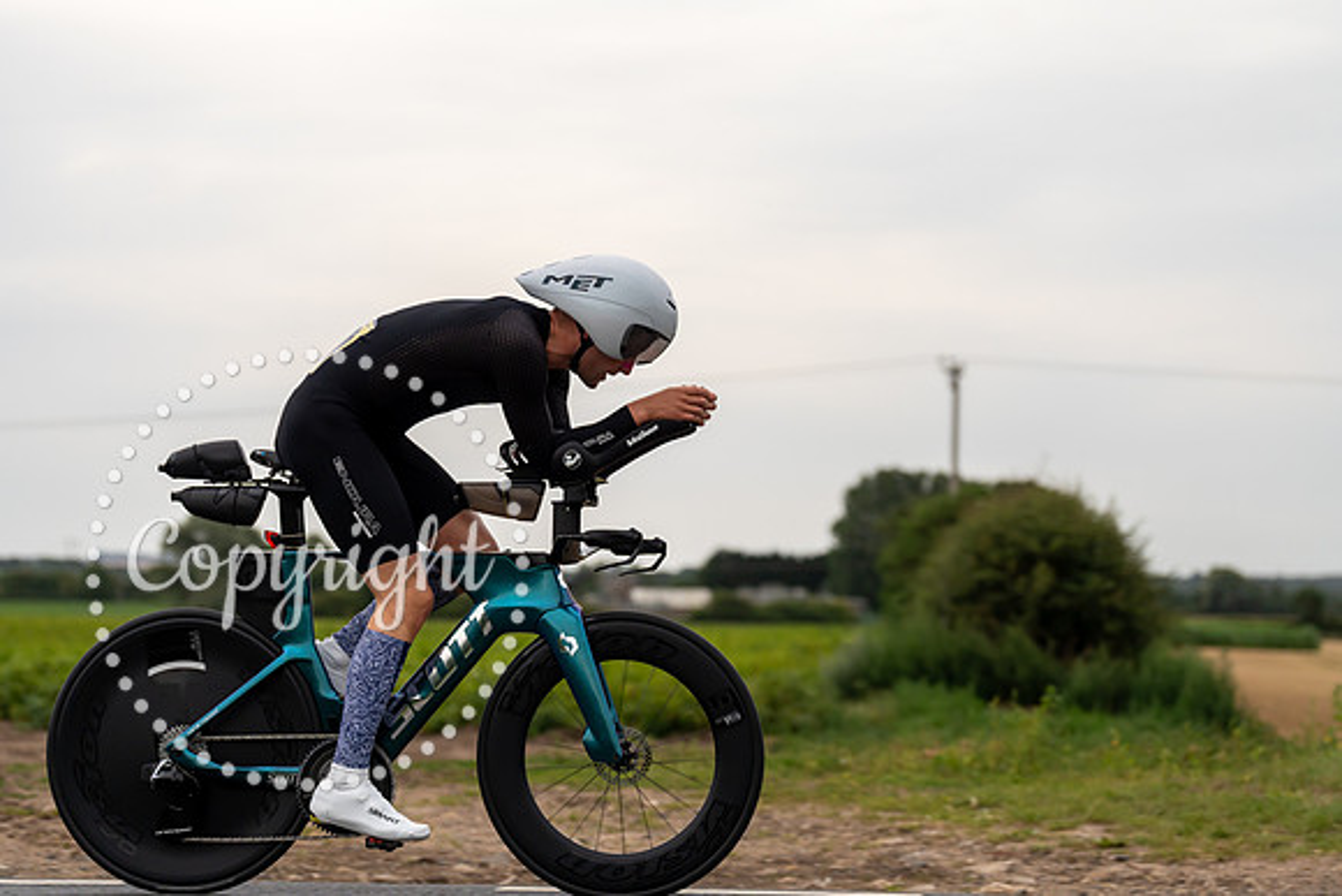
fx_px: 3244
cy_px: 448
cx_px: 671
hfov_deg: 23.4
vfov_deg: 15.7
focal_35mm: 87
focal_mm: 87
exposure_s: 1/1000
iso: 640
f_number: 3.2
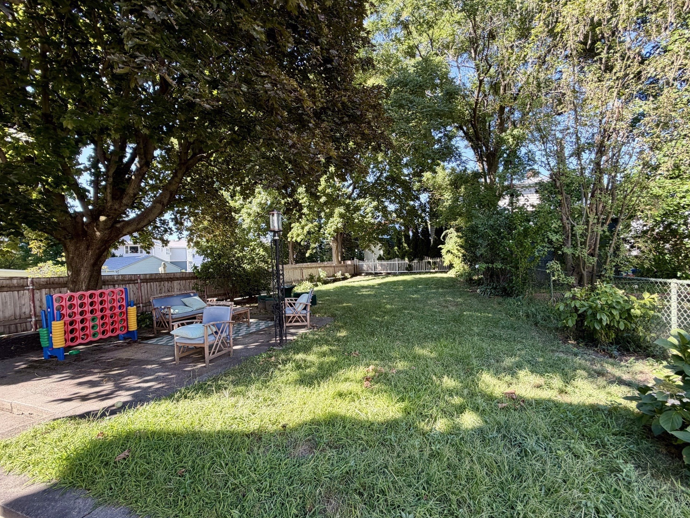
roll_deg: +1.0
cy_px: 273
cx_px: 356
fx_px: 299
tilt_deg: -1.5
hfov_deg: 98.1
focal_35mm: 15
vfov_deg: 81.7
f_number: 2.2
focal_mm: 2.22
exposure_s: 1/121
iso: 50
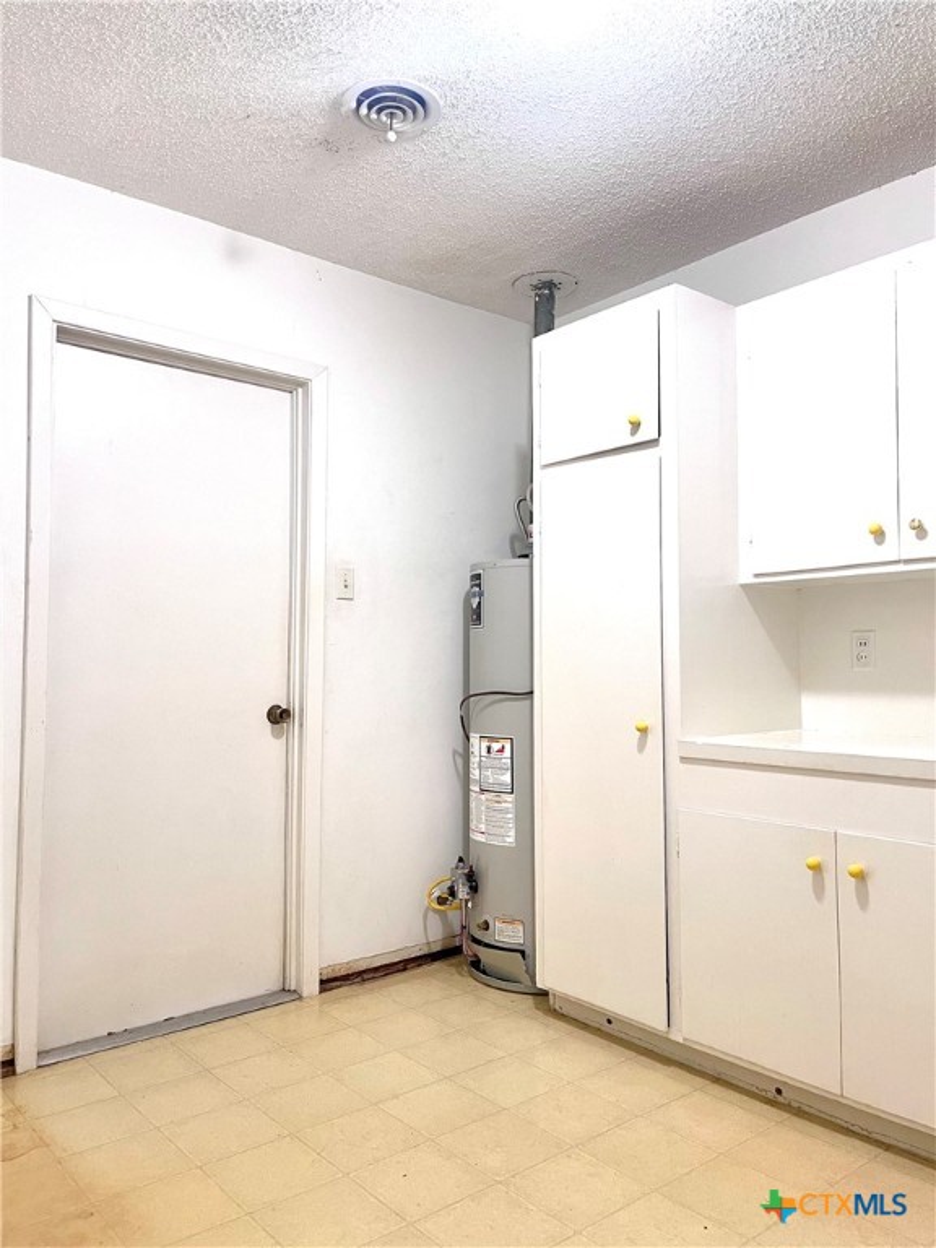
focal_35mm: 25
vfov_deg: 69.4
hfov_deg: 54.9
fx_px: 901
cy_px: 624
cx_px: 468
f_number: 1.6
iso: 80
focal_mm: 5.1
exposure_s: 1/60
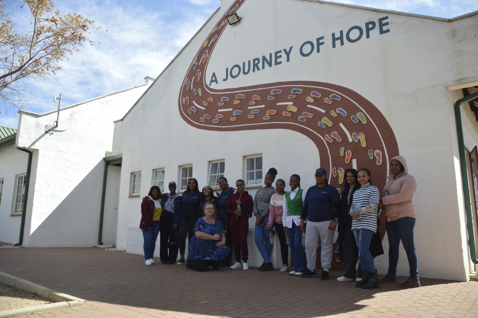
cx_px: 239
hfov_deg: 67.4
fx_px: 358
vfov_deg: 47.9
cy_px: 159
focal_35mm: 27
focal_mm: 18
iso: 100
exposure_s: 1/320
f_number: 4.5
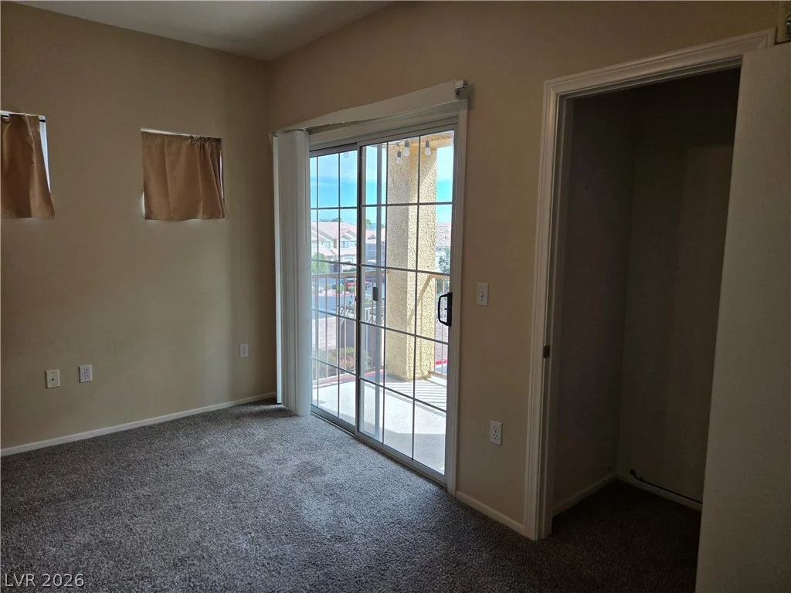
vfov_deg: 58.9
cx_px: 396
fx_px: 526
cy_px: 296
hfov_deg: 73.9
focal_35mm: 23
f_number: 1.8
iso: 80
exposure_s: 1/554
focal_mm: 5.4
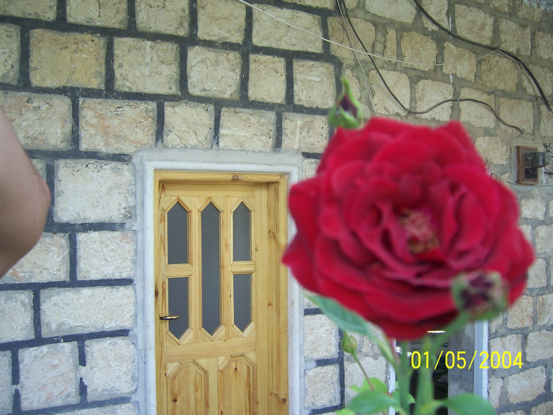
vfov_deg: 39.7
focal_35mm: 36
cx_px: 276
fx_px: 575
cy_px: 208
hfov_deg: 51.4
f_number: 3
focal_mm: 6
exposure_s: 1/125
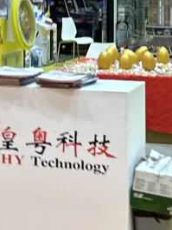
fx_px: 863
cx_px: 25
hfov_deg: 11.3
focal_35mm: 130
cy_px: -17
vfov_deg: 14.8
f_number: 1.78
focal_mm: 6.86
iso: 160
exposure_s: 1/50
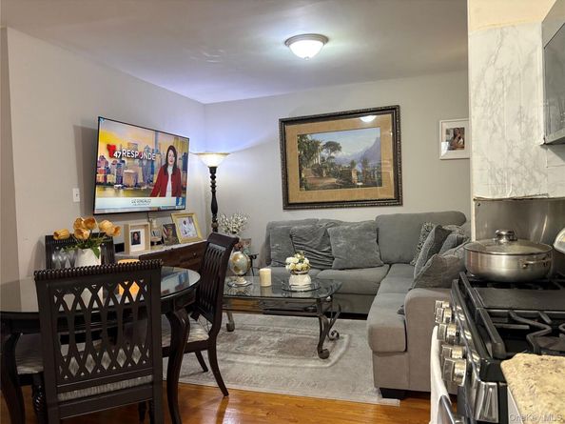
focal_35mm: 26
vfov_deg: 53.0
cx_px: 282
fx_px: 424
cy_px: 212
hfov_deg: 67.3
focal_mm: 5.96
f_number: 1.6
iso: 250
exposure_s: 1/60
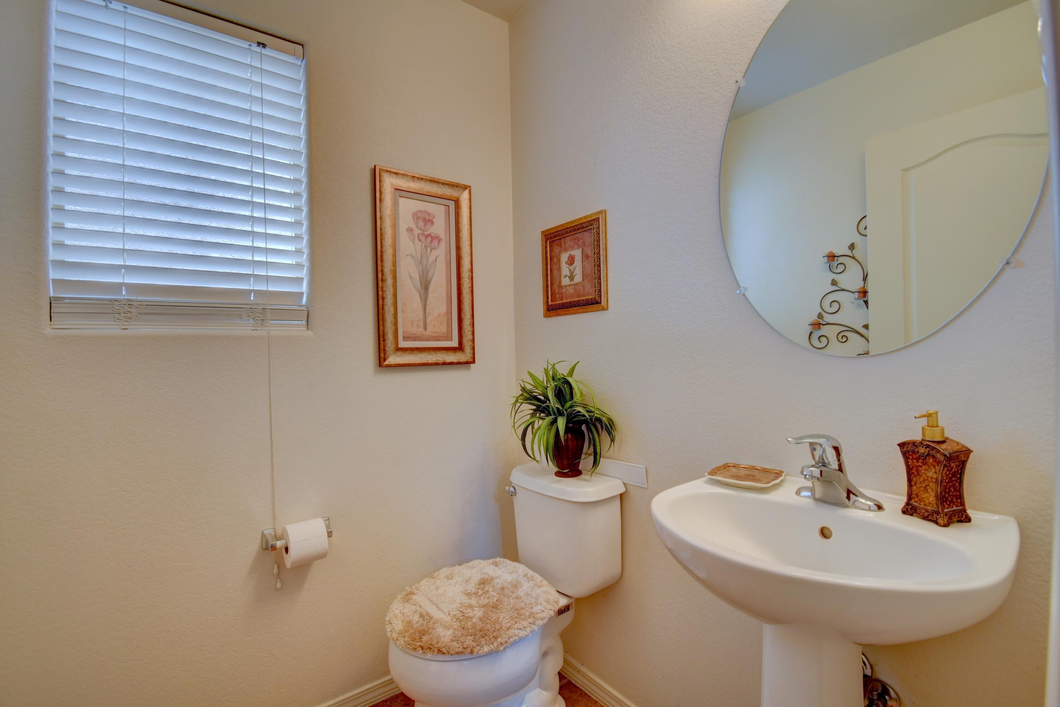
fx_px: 442
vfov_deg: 77.3
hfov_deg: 100.4
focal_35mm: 15
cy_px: 354
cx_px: 530
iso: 400
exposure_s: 1/80
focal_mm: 10
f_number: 5
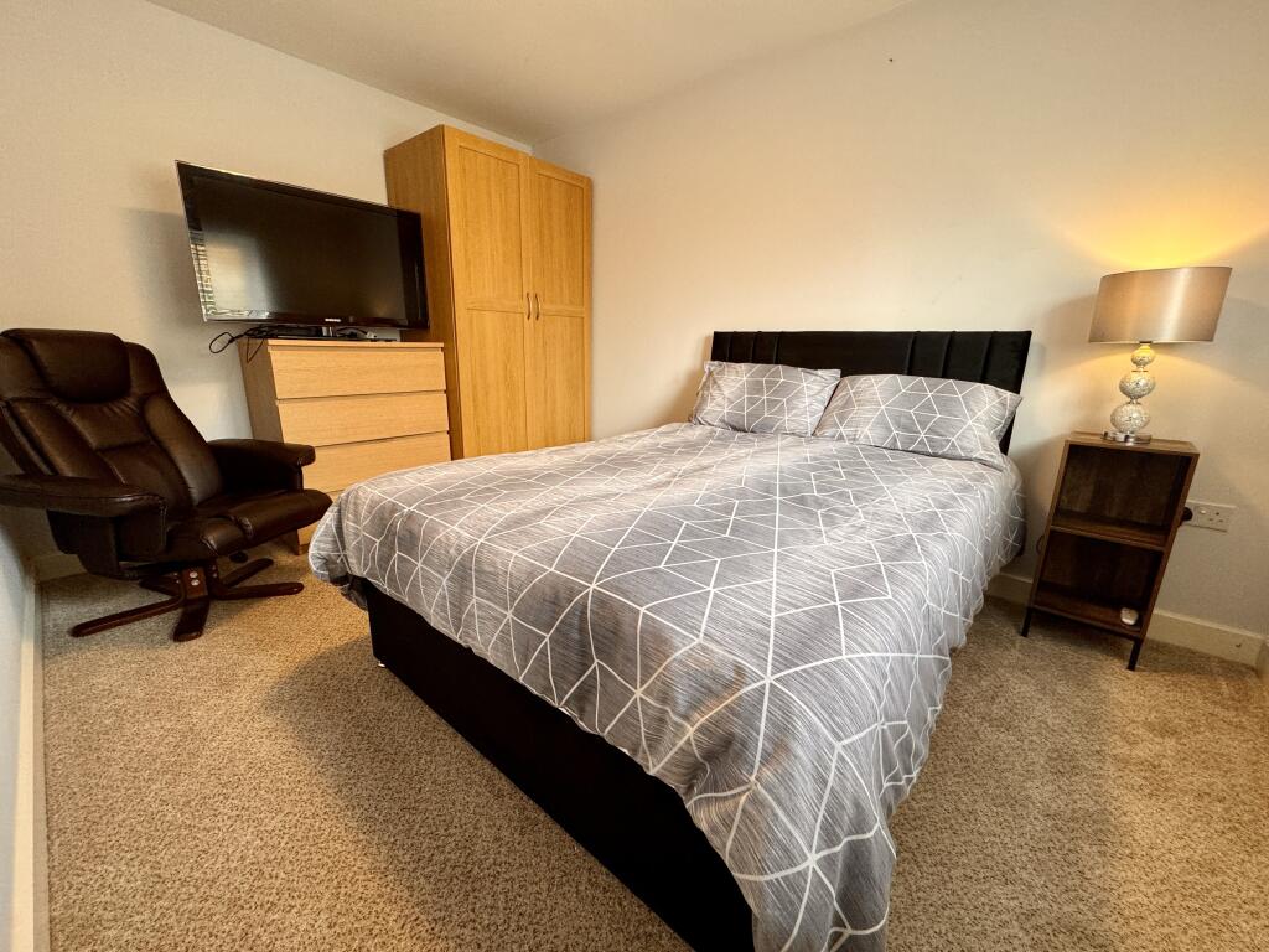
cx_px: 634
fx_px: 513
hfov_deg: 102.1
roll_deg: -1.1
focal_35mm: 14
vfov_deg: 85.7
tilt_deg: -14.3
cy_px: 476
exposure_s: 1/99
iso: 200
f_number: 2.2
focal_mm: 2.22
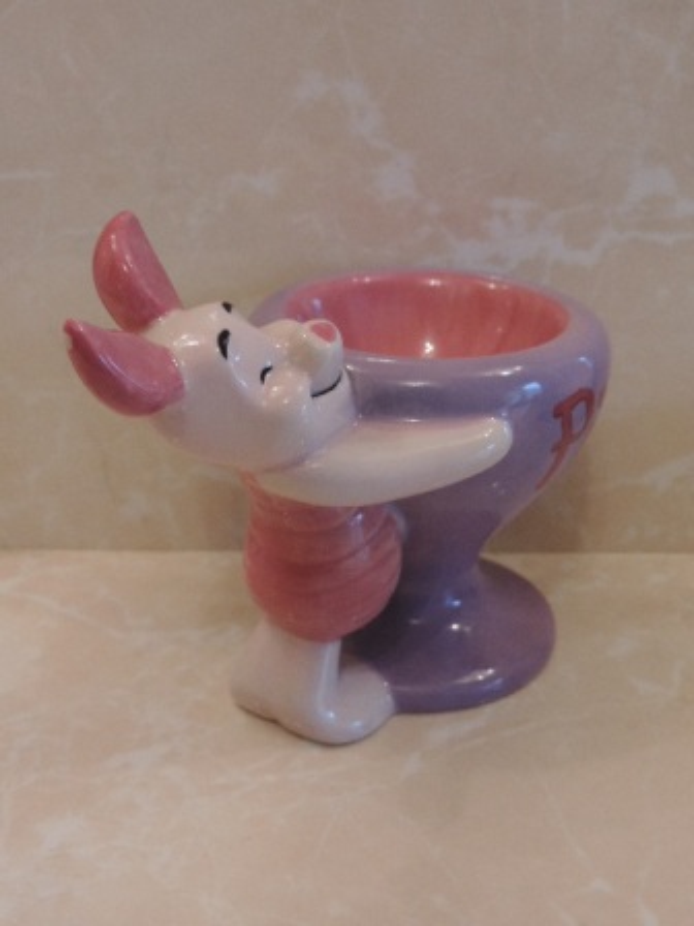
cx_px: 347
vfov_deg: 40.4
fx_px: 1256
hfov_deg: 30.9
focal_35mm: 47
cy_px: 463
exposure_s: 1/40
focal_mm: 8.3
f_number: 3.5
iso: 400
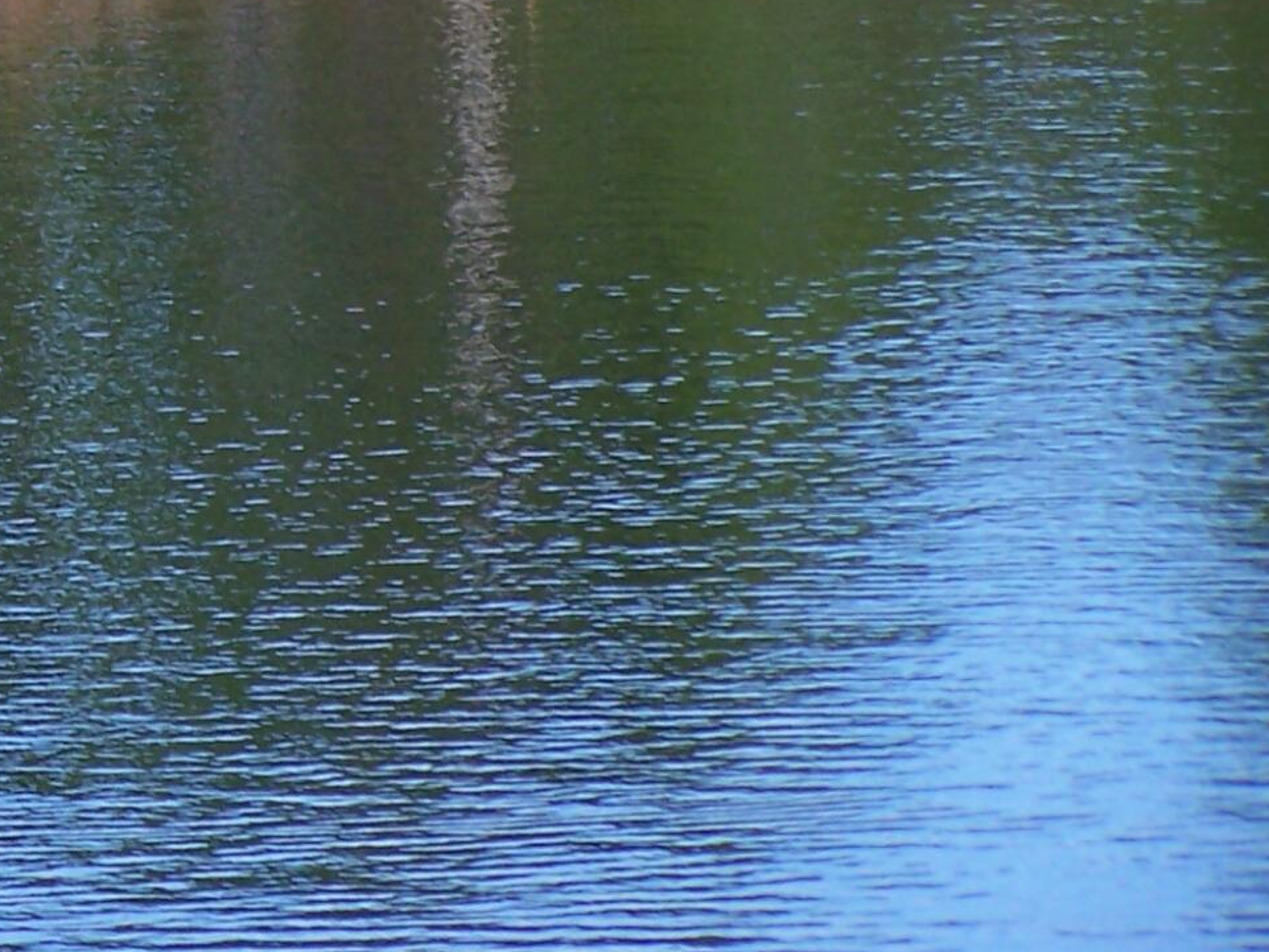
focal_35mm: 434
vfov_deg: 3.4
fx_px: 15912
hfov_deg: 4.5
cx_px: -655
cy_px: -477
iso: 64
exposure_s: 1/400
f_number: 3.3
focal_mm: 23.1
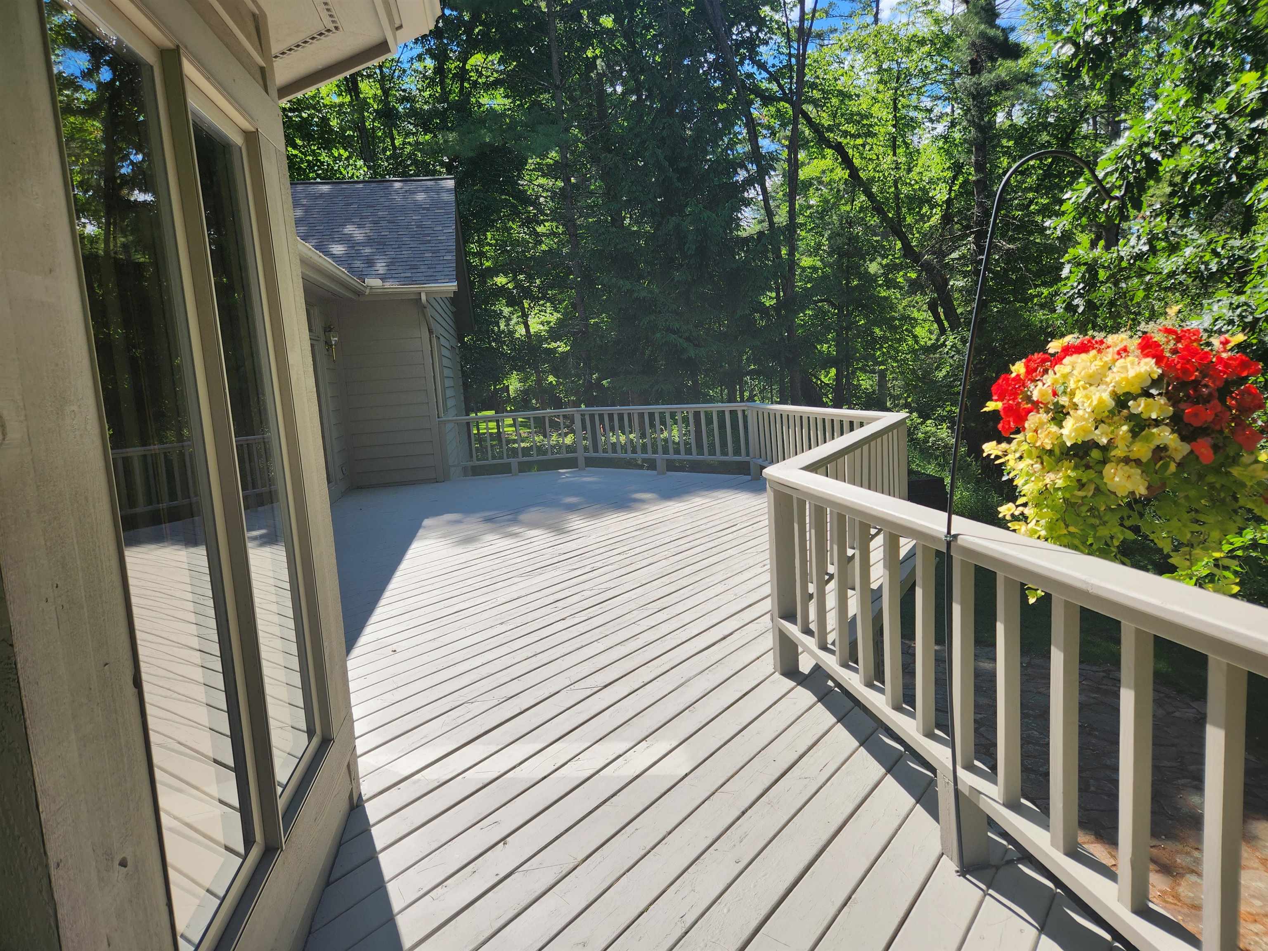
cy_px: 476
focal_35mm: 23
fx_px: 843
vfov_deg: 58.9
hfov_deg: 73.9
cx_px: 634
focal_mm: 5.4
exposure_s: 1/984
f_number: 1.8
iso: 20
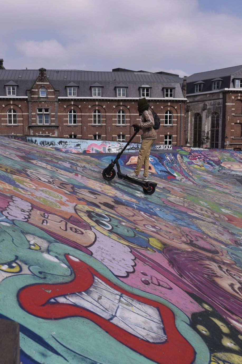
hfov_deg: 42.3
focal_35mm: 31
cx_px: 121
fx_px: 313
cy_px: 182
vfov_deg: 60.3
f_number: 8
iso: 320
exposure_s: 1/1250
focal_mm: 31
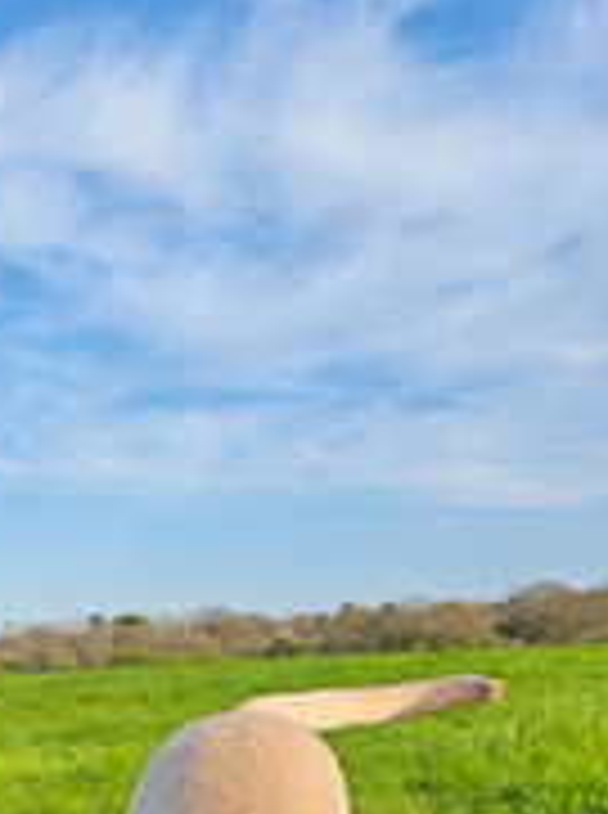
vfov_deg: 27.7
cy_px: 1014
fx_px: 1410
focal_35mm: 60
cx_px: 151
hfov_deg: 24.1
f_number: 1.6
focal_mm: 6.55
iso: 50
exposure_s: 1/730
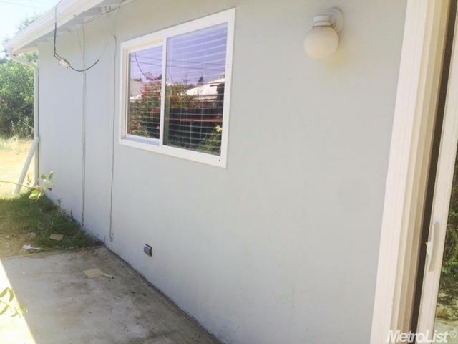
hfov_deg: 61.7
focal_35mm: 29
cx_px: 229
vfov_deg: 48.2
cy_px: 172
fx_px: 384
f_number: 2.2
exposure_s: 1/791
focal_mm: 4.15
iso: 32
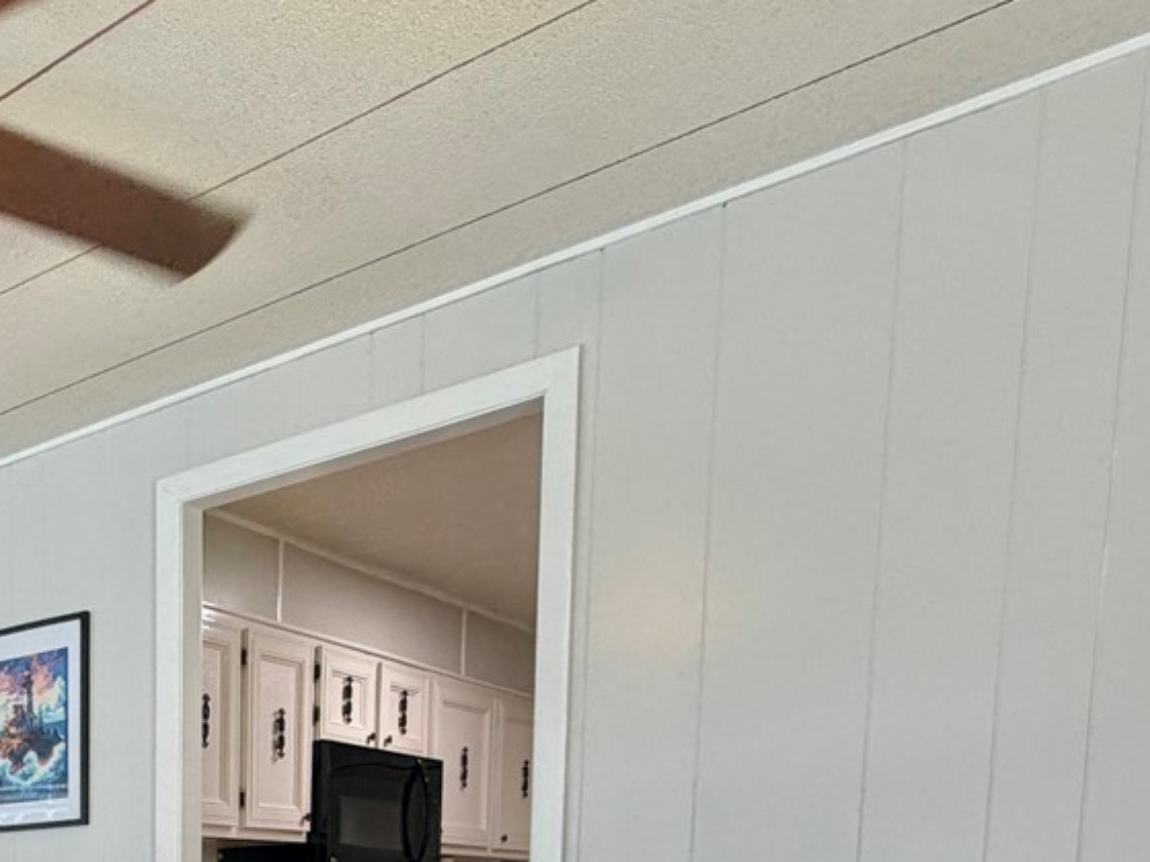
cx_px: -80
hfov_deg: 39.3
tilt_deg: -7.2
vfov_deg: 29.6
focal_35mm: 40
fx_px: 1329
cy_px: 1094
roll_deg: +1.8
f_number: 2.2
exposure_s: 1/120
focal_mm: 2.22
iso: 250
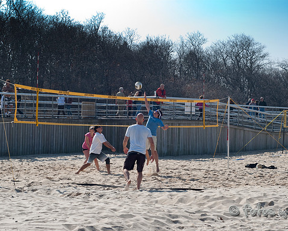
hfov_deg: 22.5
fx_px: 725
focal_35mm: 85
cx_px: 151
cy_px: 116
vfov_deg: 18.1
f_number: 7.1
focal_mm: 50
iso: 100
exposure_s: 1/200
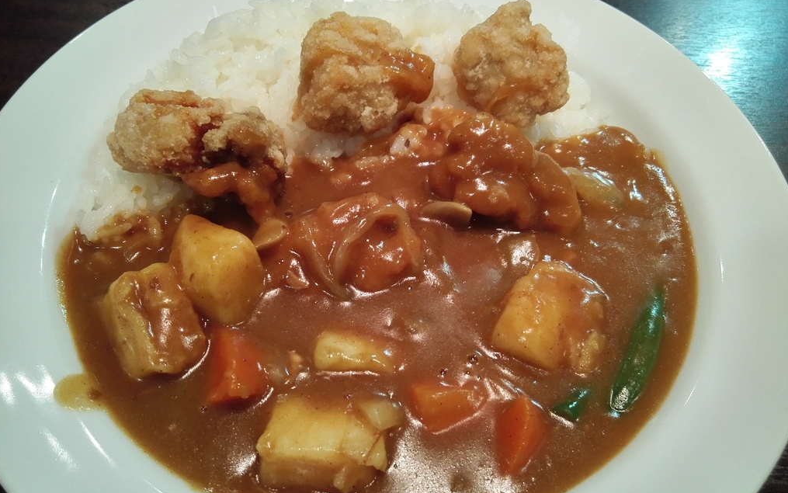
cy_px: 259
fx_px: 666
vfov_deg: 40.6
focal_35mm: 31
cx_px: 392
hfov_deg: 61.2
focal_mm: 3.8
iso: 160
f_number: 2
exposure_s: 1/33.4
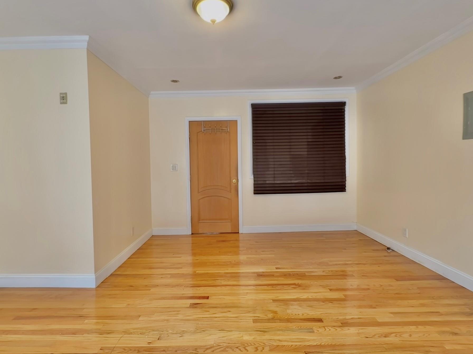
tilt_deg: -0.2
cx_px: 224
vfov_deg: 78.0
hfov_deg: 94.4
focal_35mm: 16
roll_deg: +0.6
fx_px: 219
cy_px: 169
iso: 200
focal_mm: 2.22
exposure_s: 1/60
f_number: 2.2
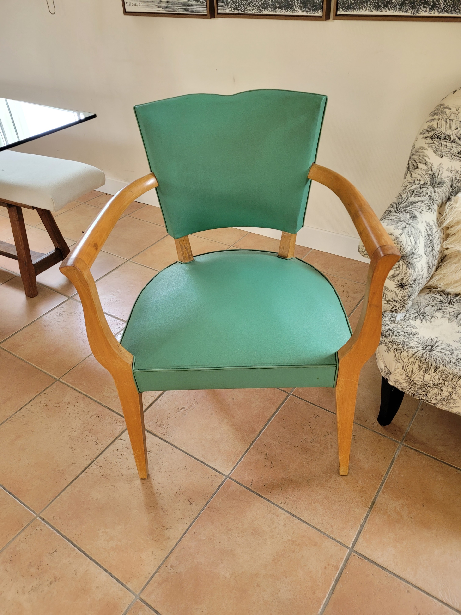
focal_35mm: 26
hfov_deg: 53.1
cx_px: 230
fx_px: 462
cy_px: 308
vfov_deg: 67.3
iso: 160
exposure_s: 1/60
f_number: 1.8
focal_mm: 5.4
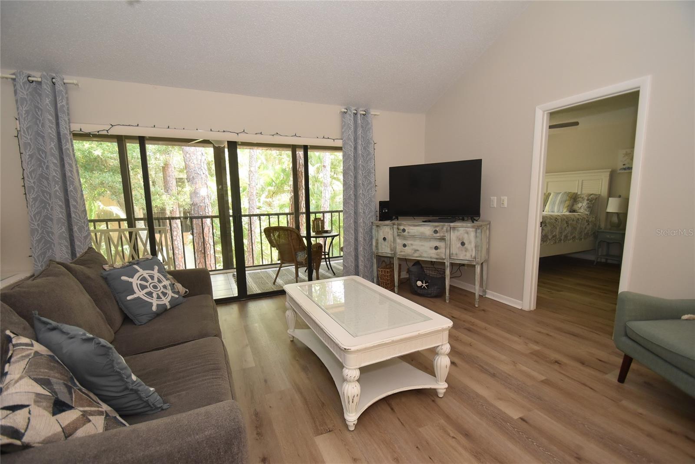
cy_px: 232
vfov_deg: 77.4
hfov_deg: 100.4
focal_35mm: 15
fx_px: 290
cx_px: 348
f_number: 3.5
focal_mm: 10
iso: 800
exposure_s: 1/60
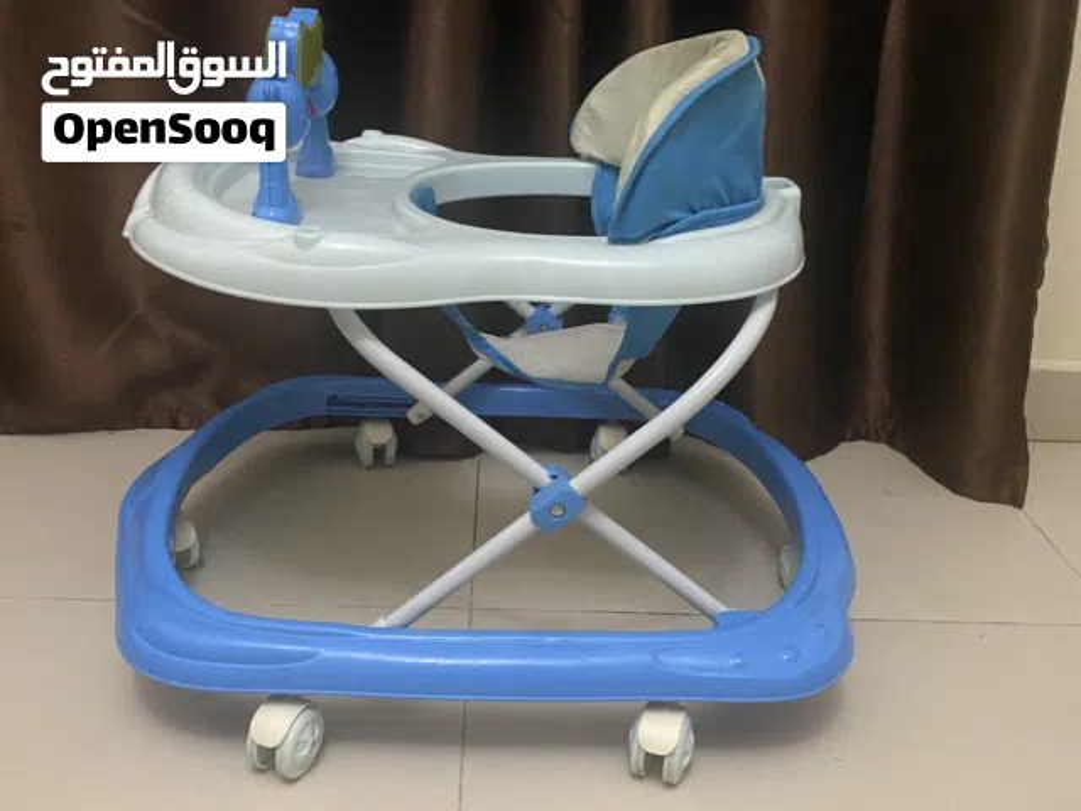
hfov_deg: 67.3
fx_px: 812
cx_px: 540
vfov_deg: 53.1
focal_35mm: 26
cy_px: 406
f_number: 1.8
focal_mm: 4.25
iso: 640
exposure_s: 1/25
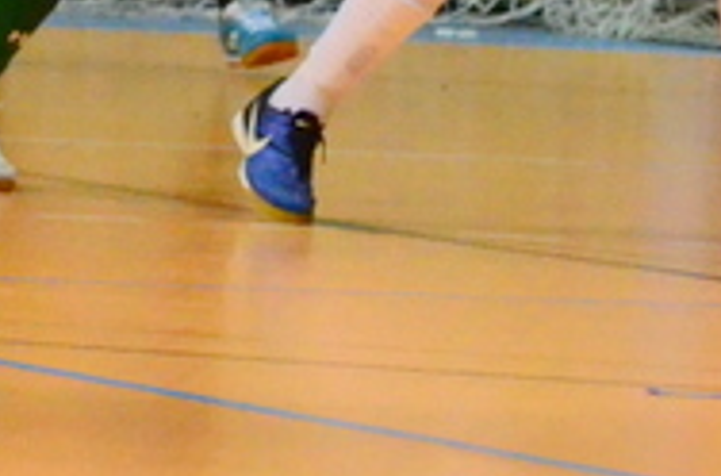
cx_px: -571
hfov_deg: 2.0
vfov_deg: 1.3
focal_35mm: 1042
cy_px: -307
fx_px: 20807
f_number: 4.8
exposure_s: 1/1000
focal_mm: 145
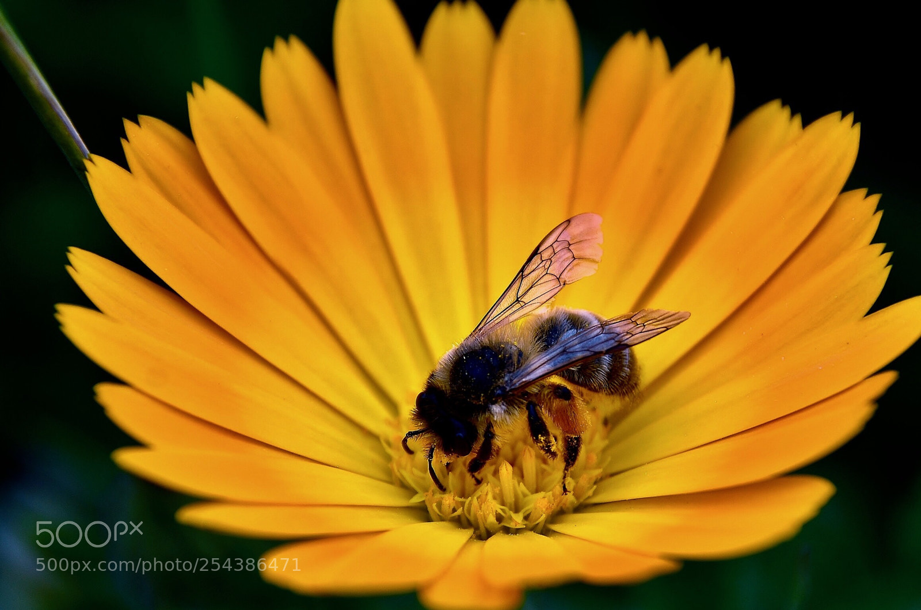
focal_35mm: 375
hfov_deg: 5.5
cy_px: 305
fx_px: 9575
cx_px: 460
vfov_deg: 3.7
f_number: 6.3
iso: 110
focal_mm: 250
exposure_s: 1/400
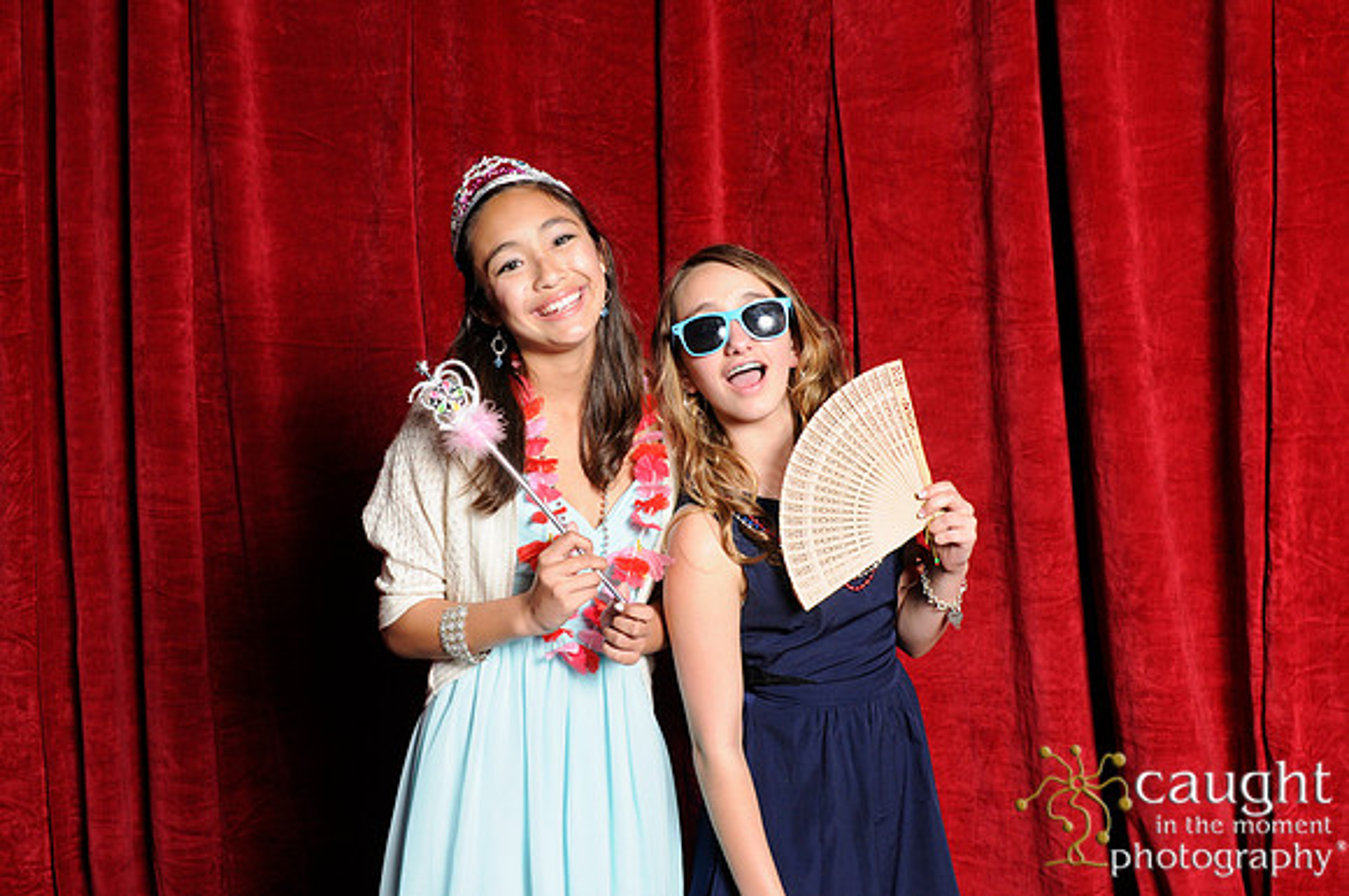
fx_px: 1572
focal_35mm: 42
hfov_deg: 46.5
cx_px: 674
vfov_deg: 31.8
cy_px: 448
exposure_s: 1/60
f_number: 8
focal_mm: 28
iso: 400
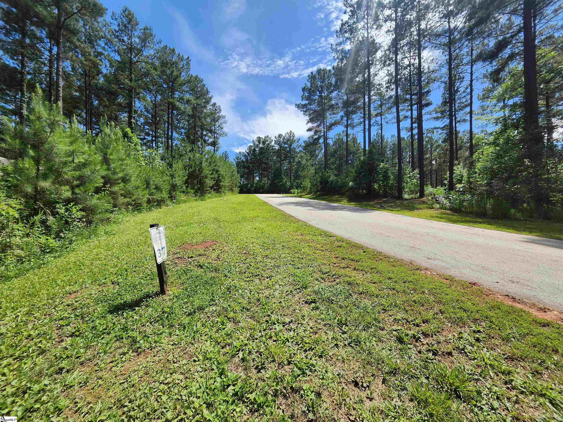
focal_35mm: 13
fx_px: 211
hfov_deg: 106.2
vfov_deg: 89.9
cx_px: 282
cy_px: 211
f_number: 2.2
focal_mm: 1.74
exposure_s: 1/1058
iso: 40
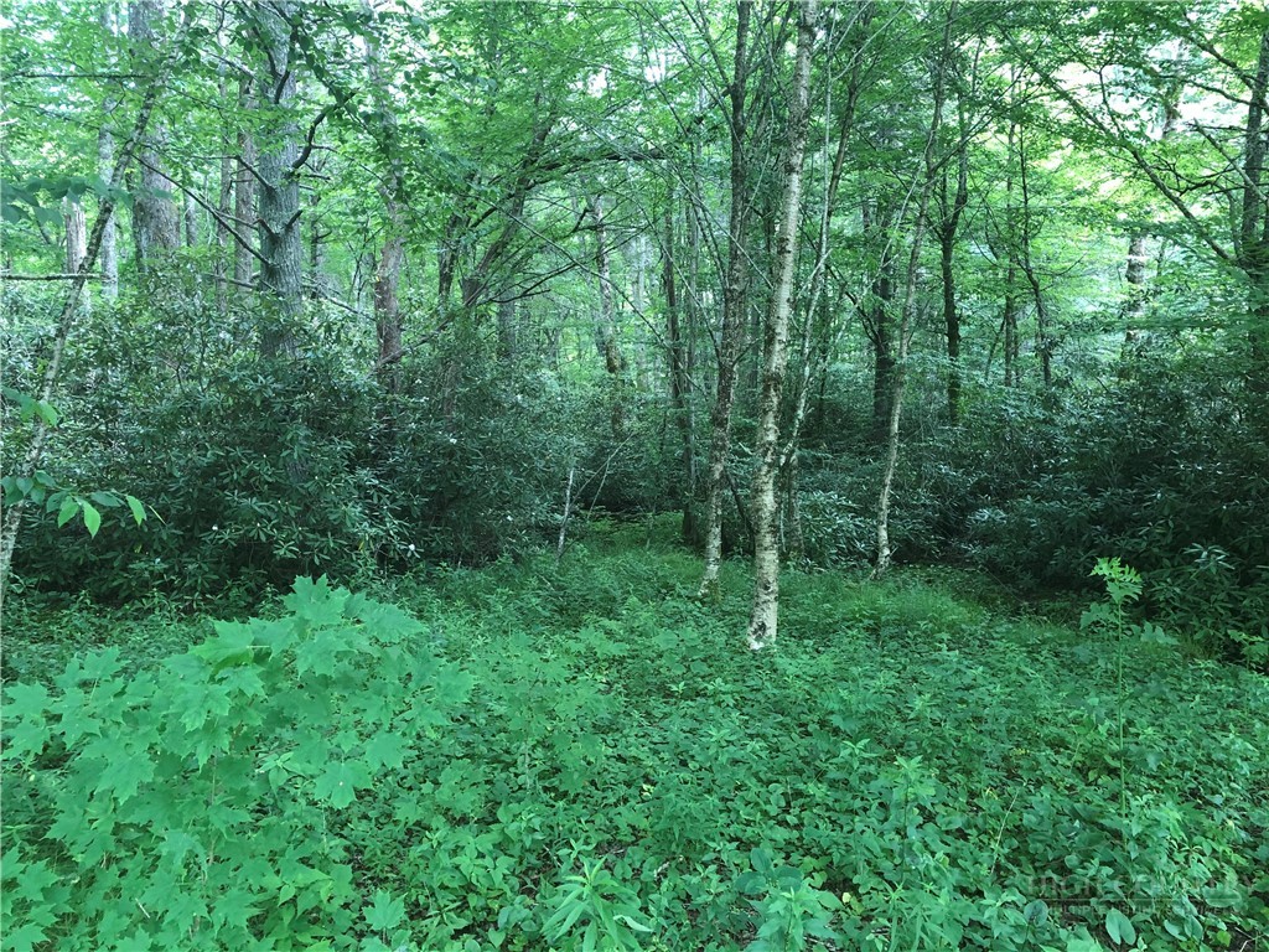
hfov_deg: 63.4
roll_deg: +0.7
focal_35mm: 28
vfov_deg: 49.7
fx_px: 1026
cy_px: 476
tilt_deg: -1.7
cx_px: 634
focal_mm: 3.99
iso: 40
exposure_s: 1/24
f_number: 1.8
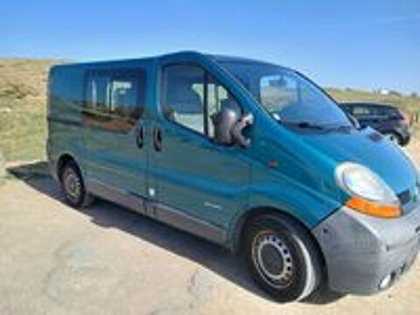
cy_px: 158
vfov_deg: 53.1
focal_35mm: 26
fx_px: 315
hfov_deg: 67.3
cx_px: 210
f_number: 1.8
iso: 20
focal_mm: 3.98
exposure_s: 1/373
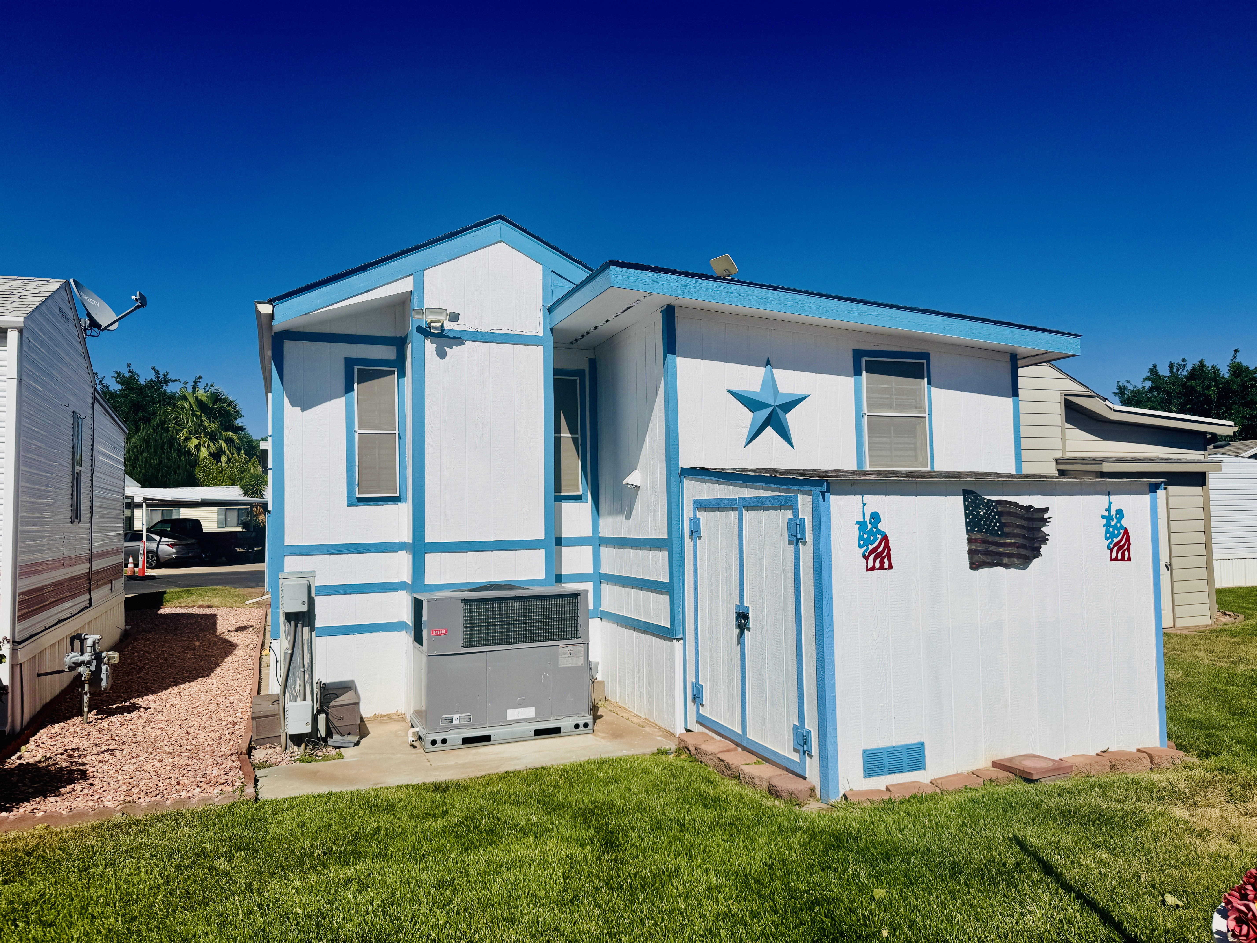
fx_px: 872
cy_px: 472
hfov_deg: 71.6
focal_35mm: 24
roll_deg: +0.8
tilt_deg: +2.2
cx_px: 628
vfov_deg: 56.8
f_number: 1.78
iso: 64
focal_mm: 6.76
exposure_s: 1/12346
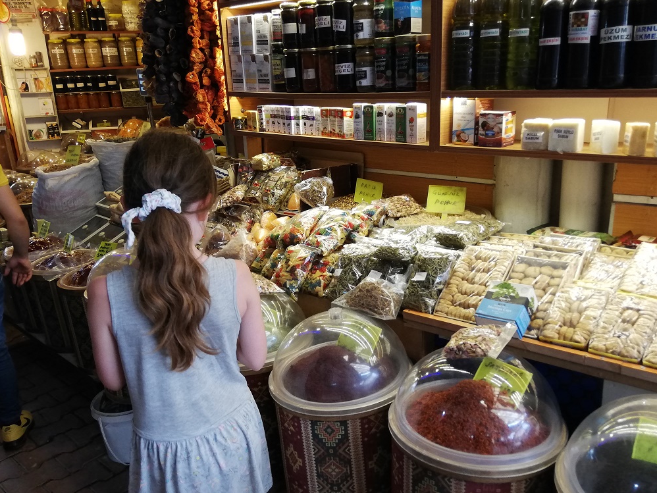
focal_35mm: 30
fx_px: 570
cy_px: 273
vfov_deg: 46.7
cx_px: 351
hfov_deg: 59.9
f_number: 2.2
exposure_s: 1/50
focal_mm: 3.81
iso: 200
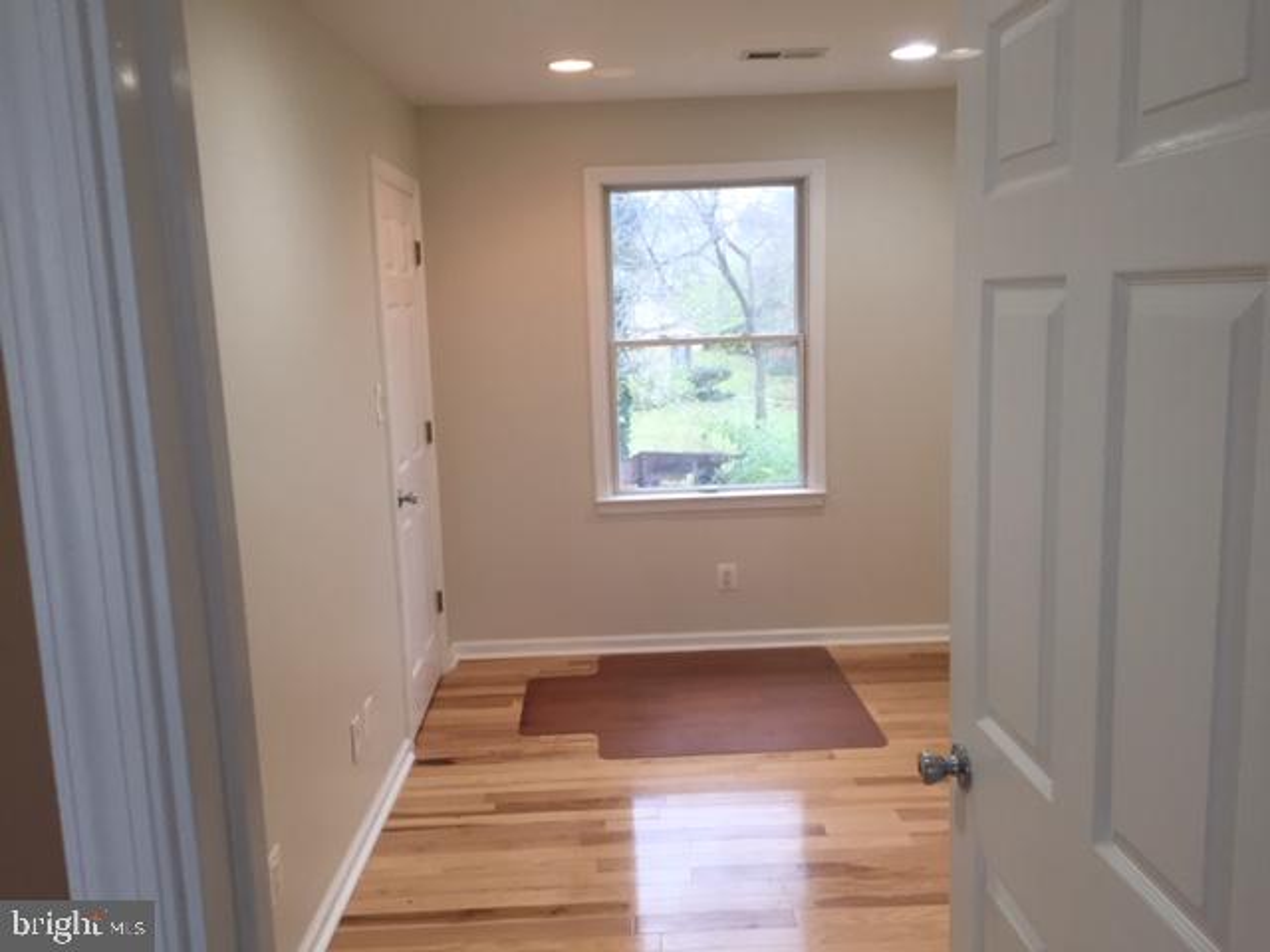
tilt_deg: -9.3
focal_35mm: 29
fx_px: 1064
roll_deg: +2.1
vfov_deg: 48.2
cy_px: 476
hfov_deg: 61.7
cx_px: 635
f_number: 2.2
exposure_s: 1/30
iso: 32
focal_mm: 4.15
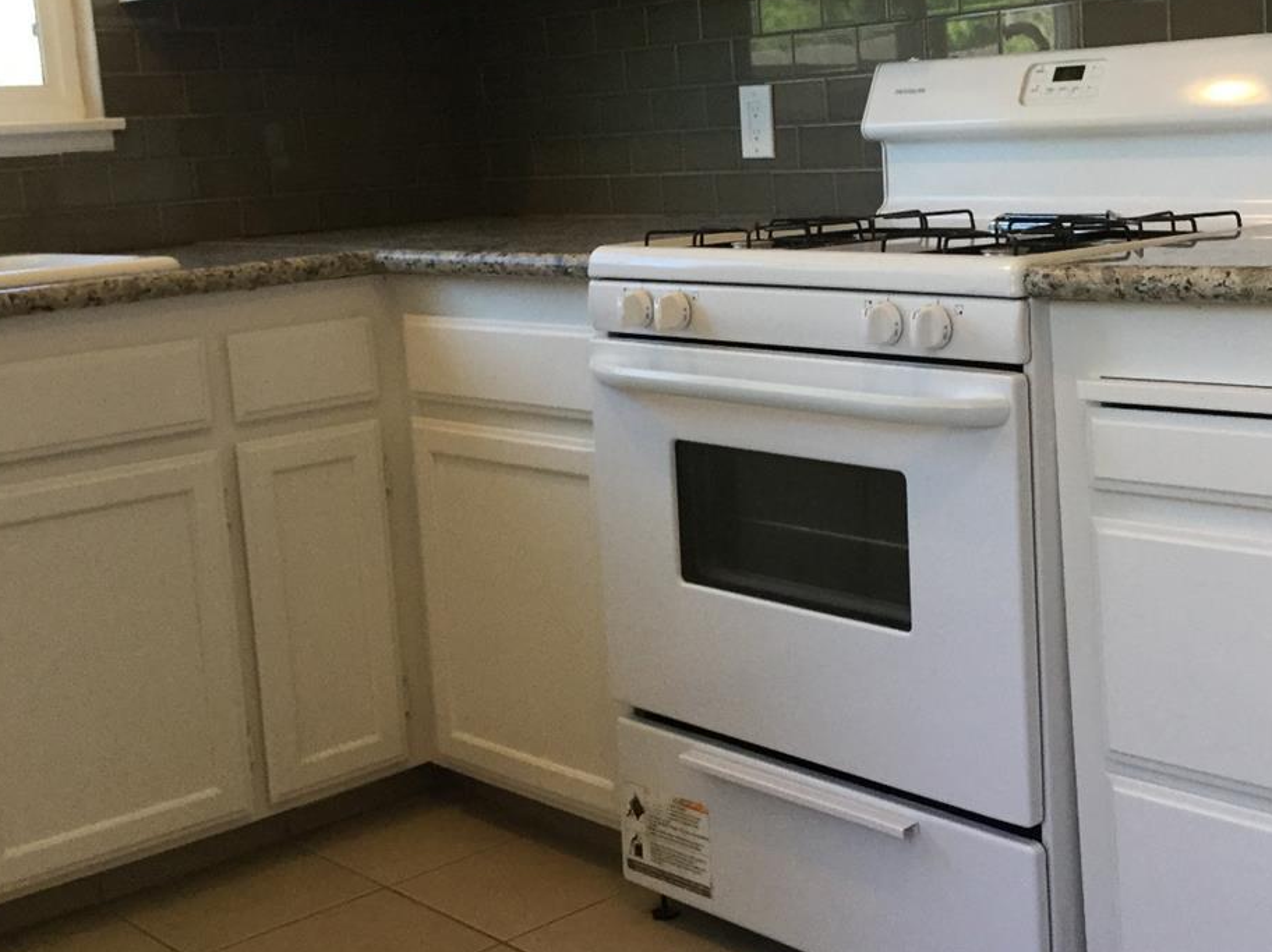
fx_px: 1873
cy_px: 367
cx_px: 806
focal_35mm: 51
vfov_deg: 28.4
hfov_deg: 37.3
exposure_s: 1/30
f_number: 2.4
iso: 40
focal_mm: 3.3
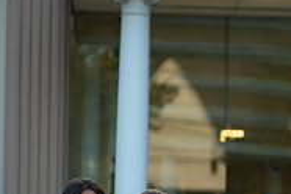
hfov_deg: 7.7
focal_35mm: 265
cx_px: 360
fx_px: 2142
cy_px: 294
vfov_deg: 5.1
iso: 250
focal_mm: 85
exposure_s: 1/1000
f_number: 2
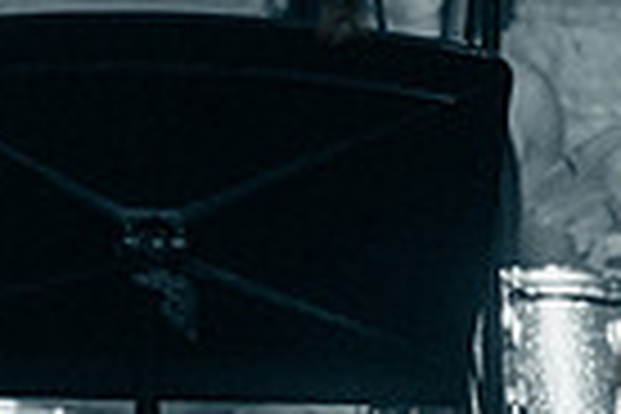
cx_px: -238
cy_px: -254
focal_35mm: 362
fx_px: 6244
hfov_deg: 5.7
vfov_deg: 3.8
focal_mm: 86
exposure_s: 1/320
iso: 8000
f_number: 2.8
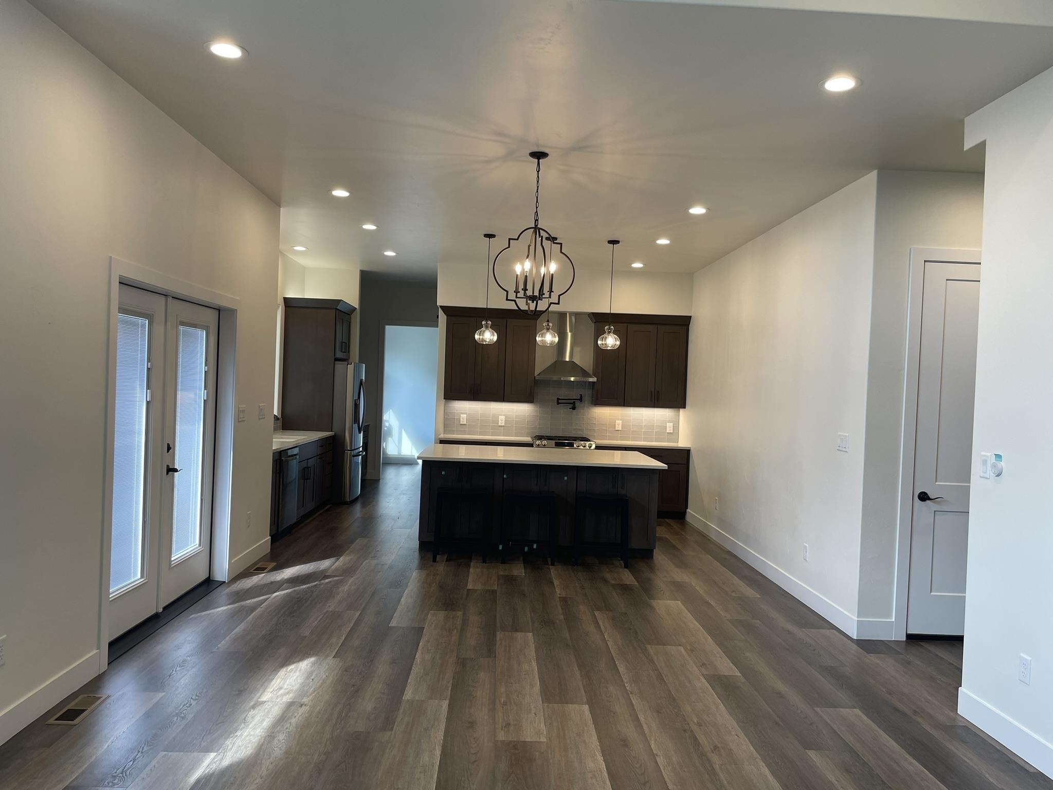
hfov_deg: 67.3
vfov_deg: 53.1
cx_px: 526
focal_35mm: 26
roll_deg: -2.7
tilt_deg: -0.6
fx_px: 791
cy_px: 395
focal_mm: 4.2
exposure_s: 1/120
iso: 50
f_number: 1.6
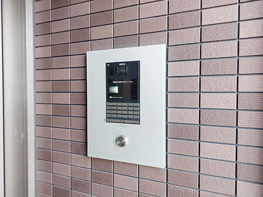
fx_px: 182
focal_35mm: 24
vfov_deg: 56.8
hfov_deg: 71.6
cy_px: 98
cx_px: 132
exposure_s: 1/24
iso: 40
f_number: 1.8
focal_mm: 5.23
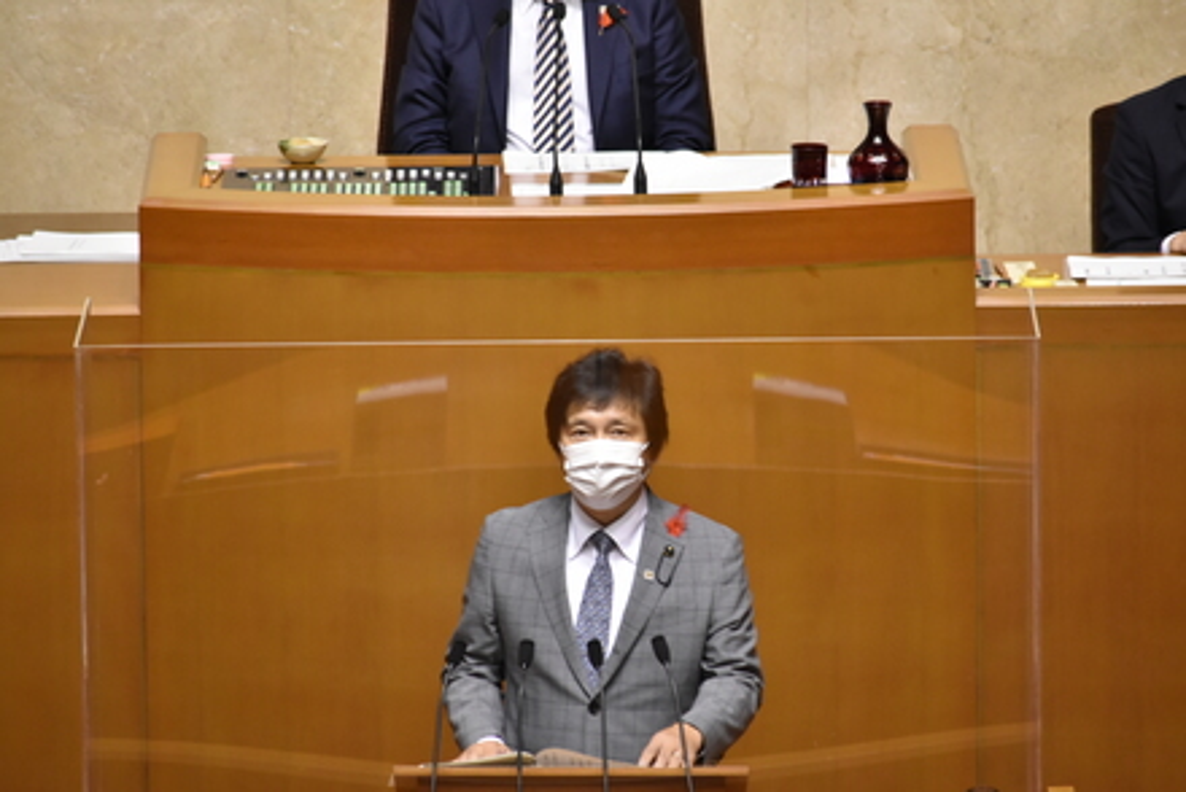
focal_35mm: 330
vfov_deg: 4.2
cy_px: 396
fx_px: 10878
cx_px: 593
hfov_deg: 6.2
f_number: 5.3
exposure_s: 1/50
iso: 1600
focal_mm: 220
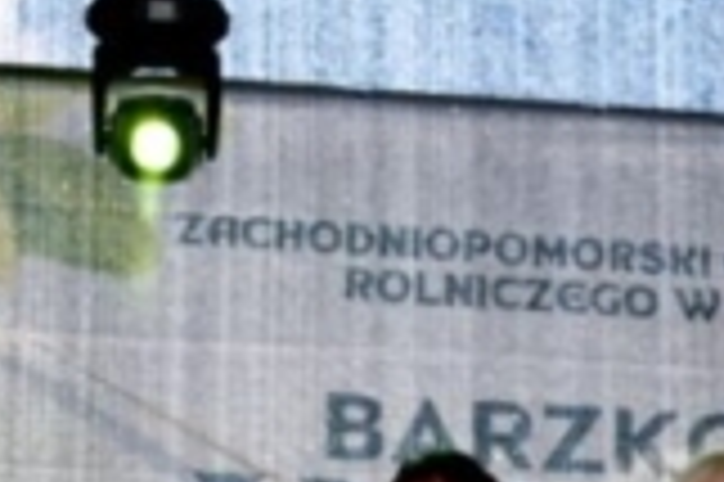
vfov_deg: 5.6
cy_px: 892
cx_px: 1070
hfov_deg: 8.4
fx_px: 4802
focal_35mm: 239
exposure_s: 1/1250
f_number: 5
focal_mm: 40
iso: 400
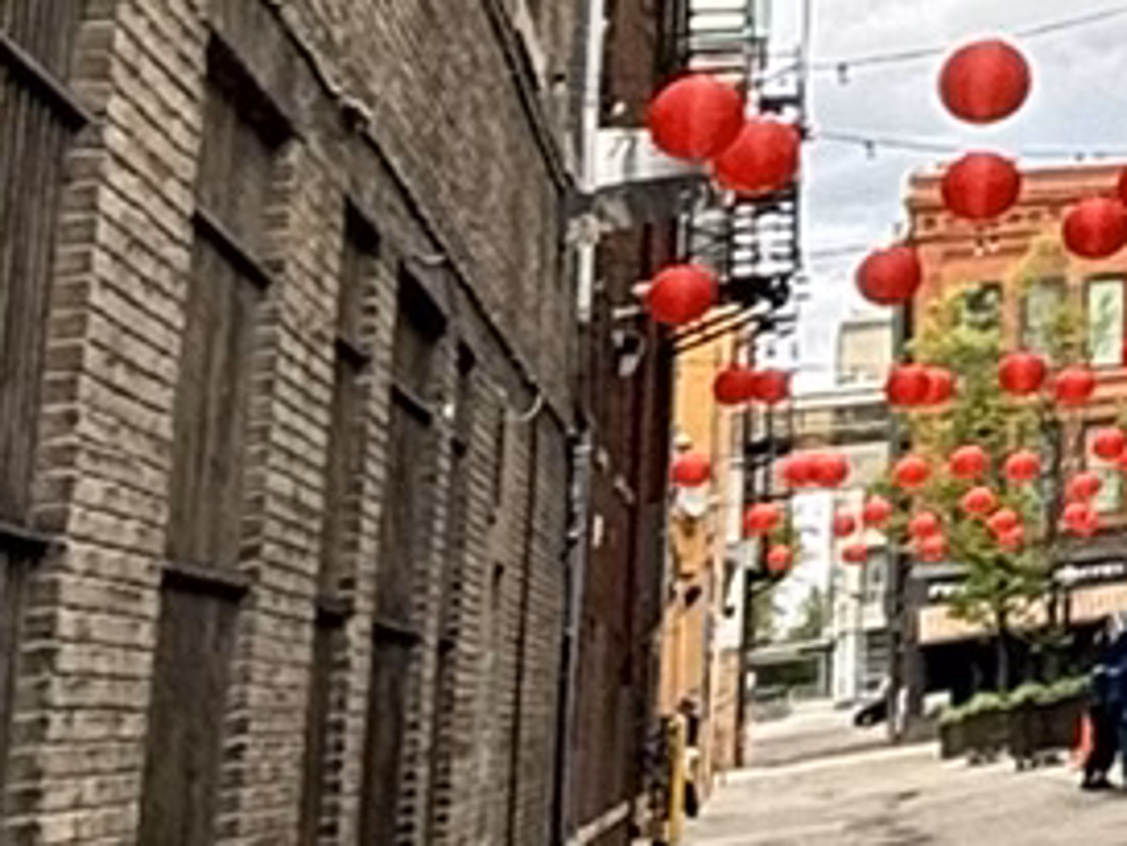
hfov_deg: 13.5
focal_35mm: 105
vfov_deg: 13.1
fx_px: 3420
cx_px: 2716
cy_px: -536
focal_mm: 2.22
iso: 50
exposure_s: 1/249
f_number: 2.2
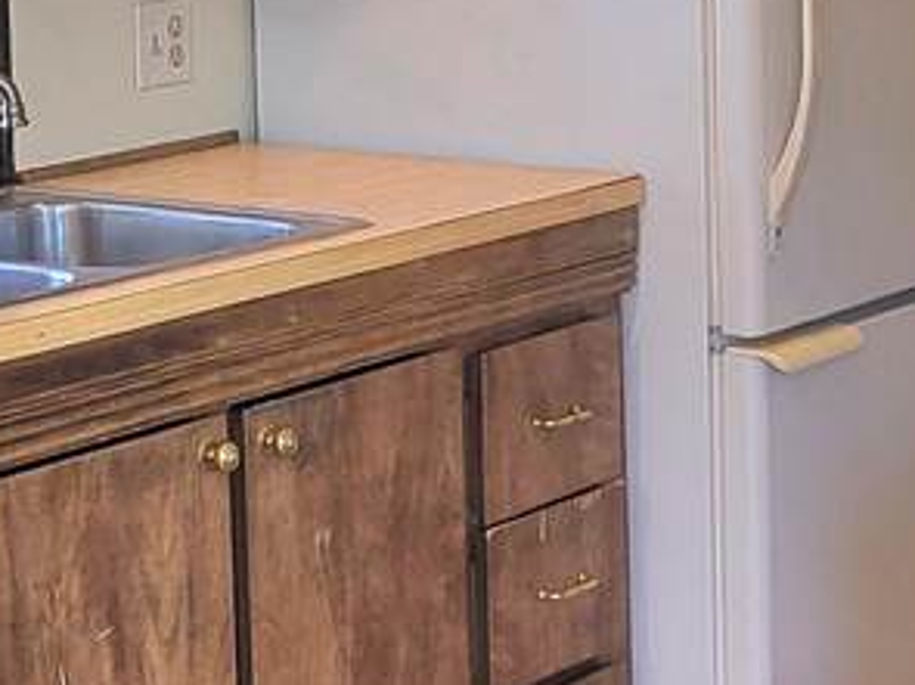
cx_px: 164
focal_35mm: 113
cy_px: 127
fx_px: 2986
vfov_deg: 13.0
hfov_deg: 17.3
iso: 250
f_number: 1.8
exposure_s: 1/120
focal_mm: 5.4
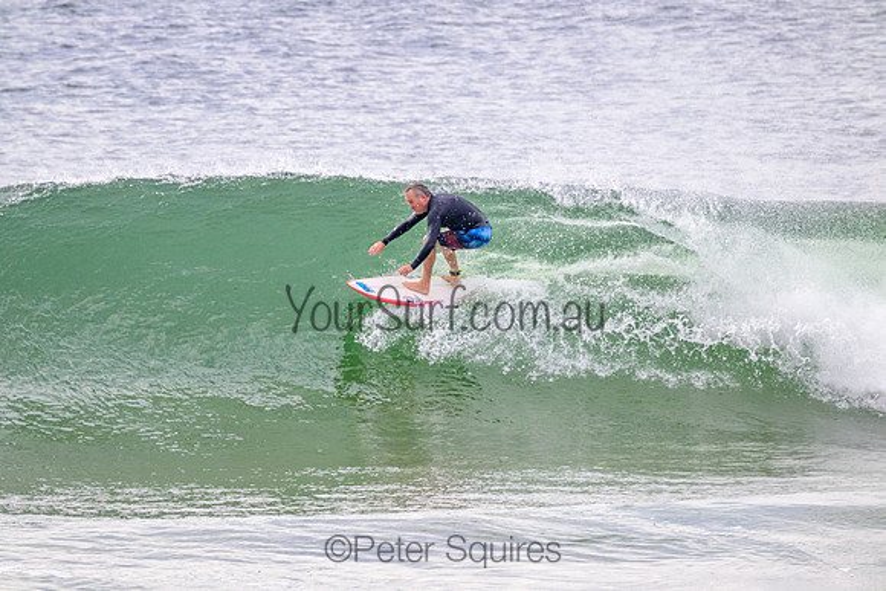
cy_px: 296
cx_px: 443
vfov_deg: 1.7
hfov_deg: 2.6
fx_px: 19693
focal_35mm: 800
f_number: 11
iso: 2500
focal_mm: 800
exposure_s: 1/2000
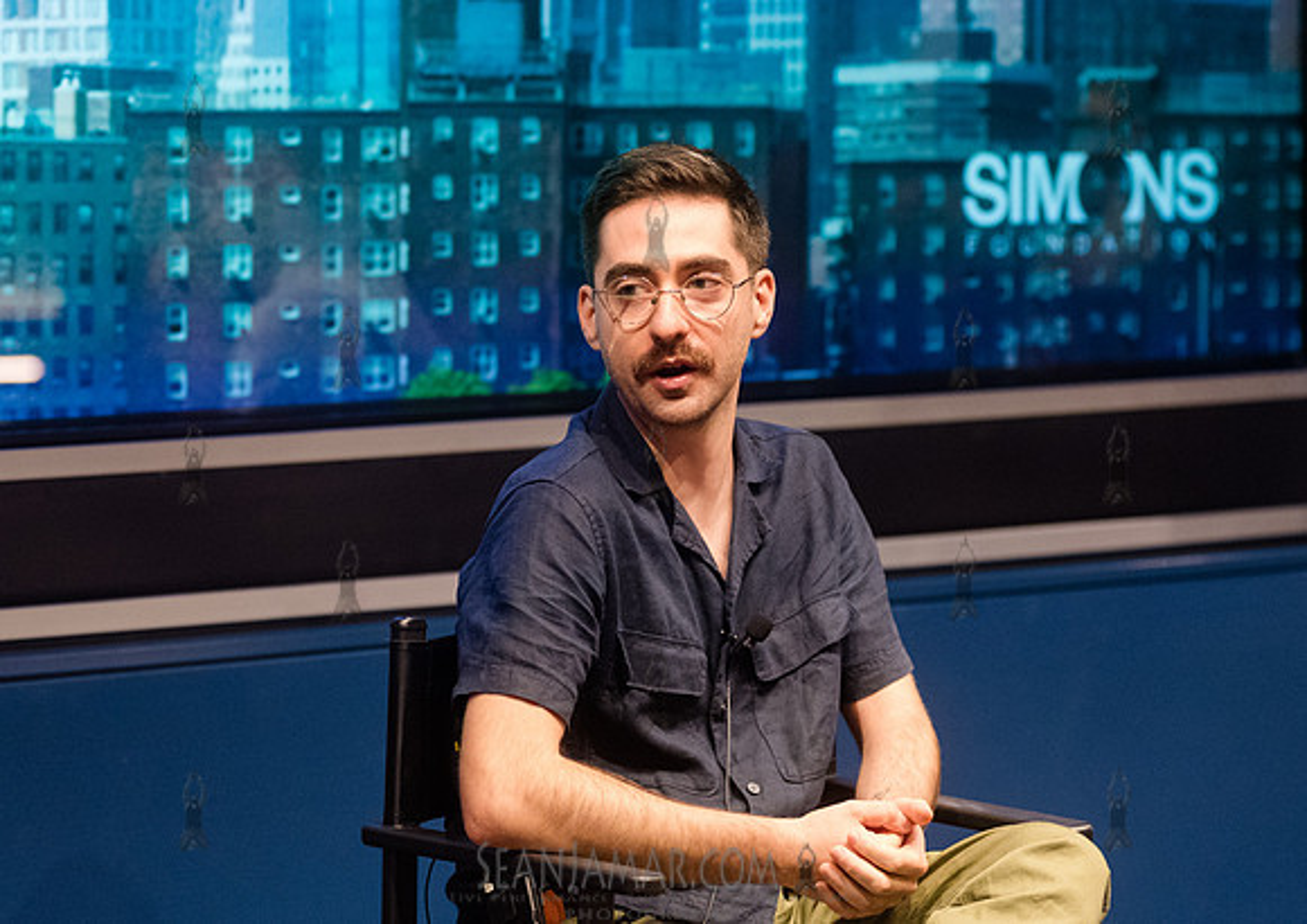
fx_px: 5061
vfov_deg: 10.4
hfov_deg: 14.7
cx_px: 679
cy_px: 415
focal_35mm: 137
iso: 5000
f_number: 3.5
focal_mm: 112
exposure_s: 1/200
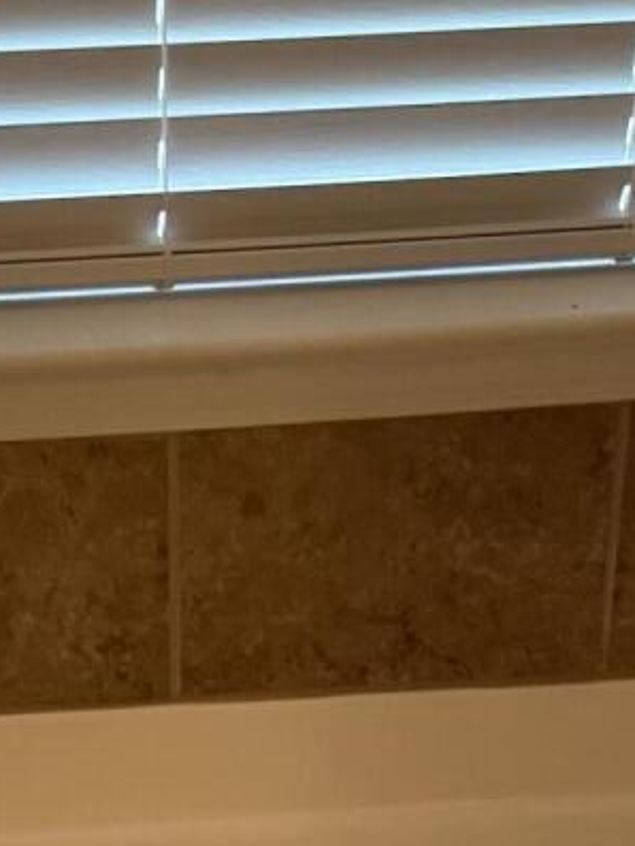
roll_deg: +0.9
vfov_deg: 15.2
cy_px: 1242
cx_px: 104
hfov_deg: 12.2
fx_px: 2958
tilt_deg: -33.3
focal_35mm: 121
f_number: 1.78
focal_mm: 6.76
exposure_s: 1/120
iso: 200
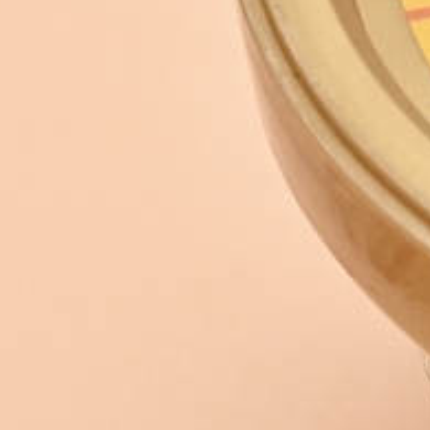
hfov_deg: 6.4
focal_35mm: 261
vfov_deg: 6.7
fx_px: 3668
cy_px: 78
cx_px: 997
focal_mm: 60
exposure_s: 1/200
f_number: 16
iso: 6400
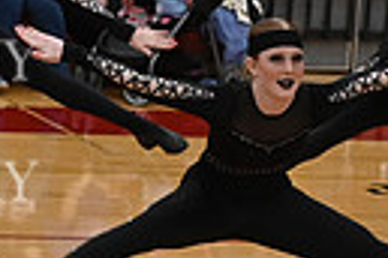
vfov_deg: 2.9
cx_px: -397
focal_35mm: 473
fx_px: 5097
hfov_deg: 4.3
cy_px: 242
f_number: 4
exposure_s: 1/400
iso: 3200
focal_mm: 70
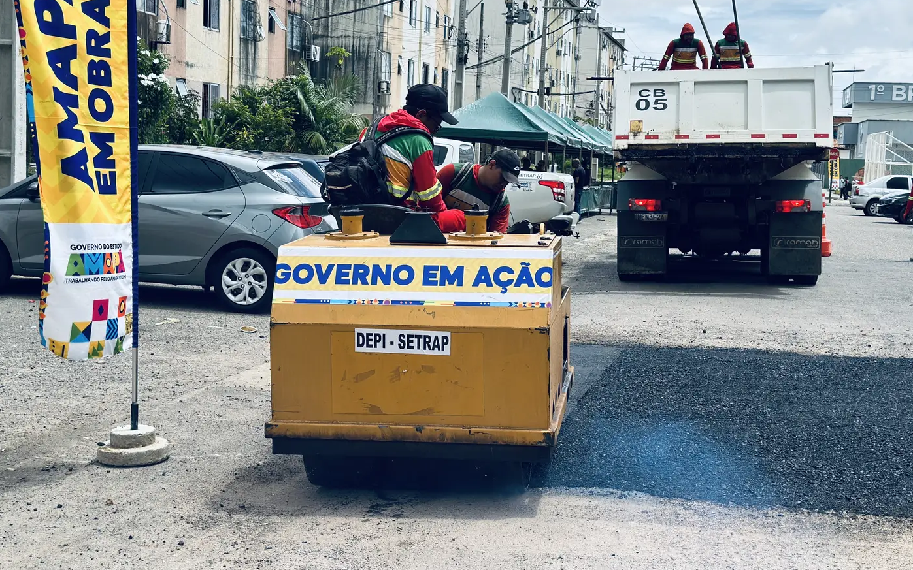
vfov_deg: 25.3
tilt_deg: -3.9
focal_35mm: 51
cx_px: 456
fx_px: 1269
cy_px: 239
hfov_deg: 39.6
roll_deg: -2.4
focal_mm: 6.86
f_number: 1.78
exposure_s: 1/3731
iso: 100
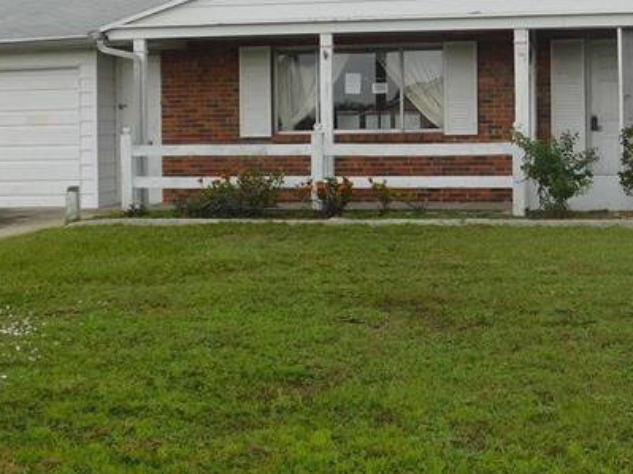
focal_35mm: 59
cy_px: 147
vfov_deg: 24.6
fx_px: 1079
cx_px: 466
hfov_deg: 32.2
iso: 125
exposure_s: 1/320
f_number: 3
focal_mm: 4
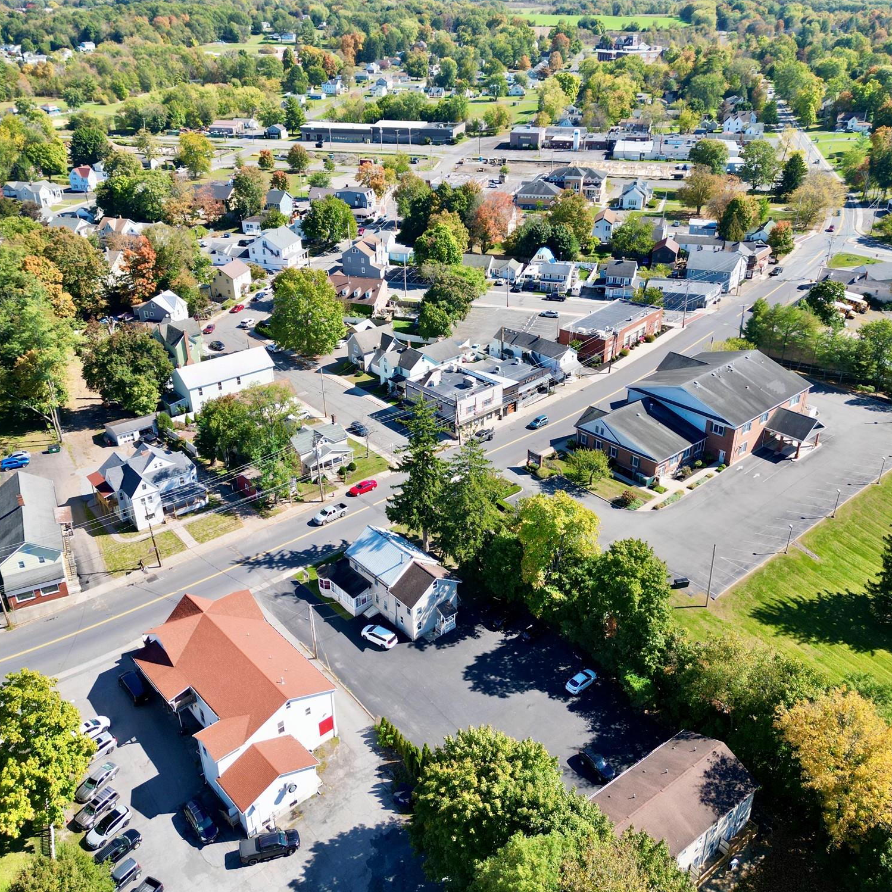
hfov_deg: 55.6
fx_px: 845
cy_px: 439
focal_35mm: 29
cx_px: 449
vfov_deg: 55.6
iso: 150
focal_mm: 6.72
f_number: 1.7
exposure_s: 1/1500
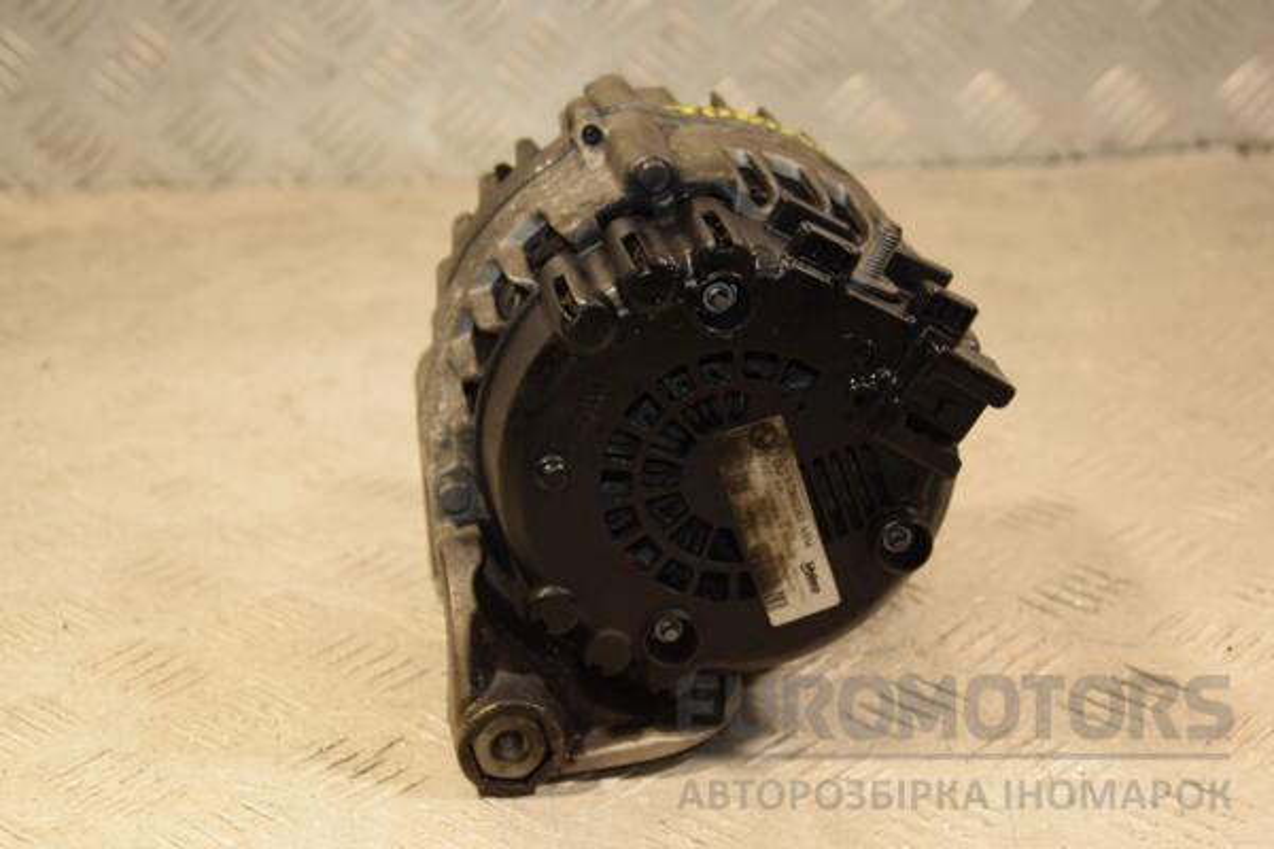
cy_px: 424
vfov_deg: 18.9
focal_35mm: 72
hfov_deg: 28.1
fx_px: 2548
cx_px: 637
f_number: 4.8
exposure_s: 1/160
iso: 800
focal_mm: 48
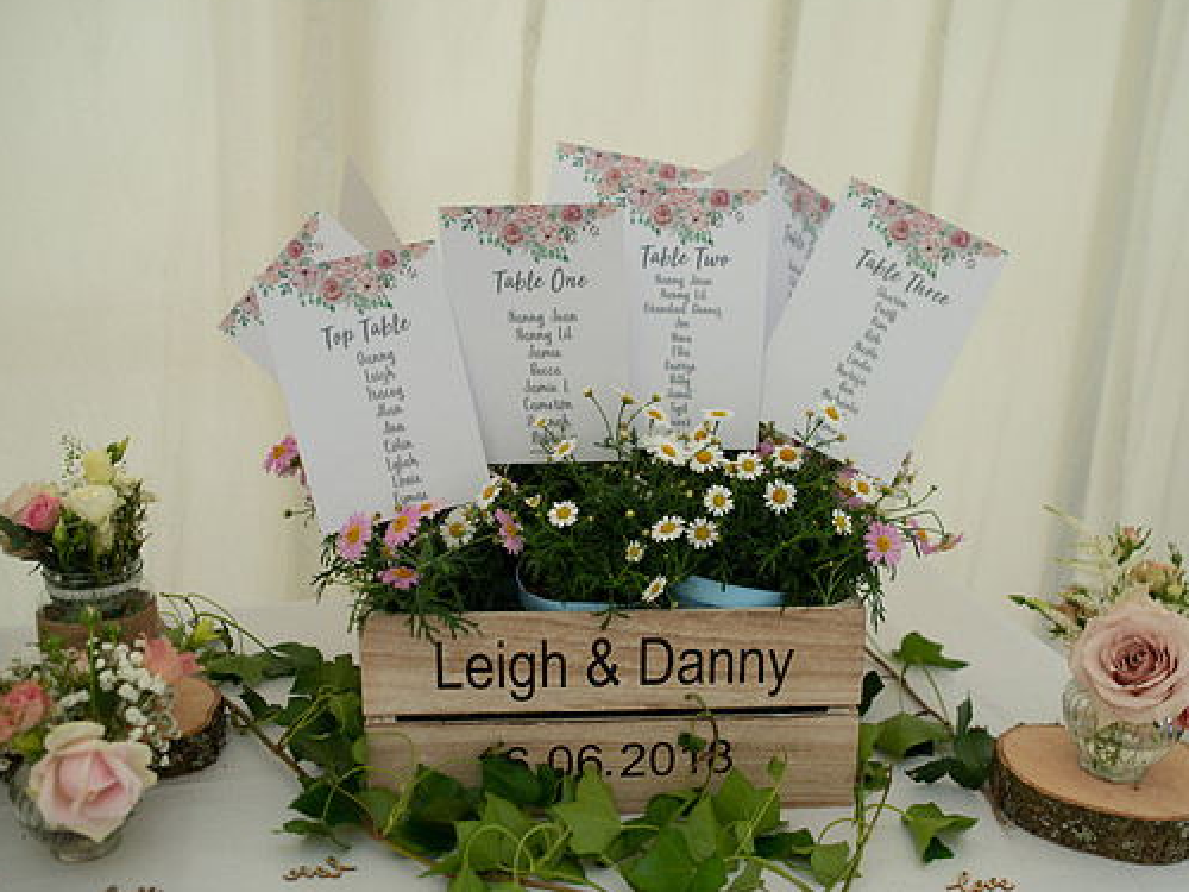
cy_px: 442
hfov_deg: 47.8
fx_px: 1340
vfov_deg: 36.8
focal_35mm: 39
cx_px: 663
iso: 125
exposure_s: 1/160
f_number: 3.2
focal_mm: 35
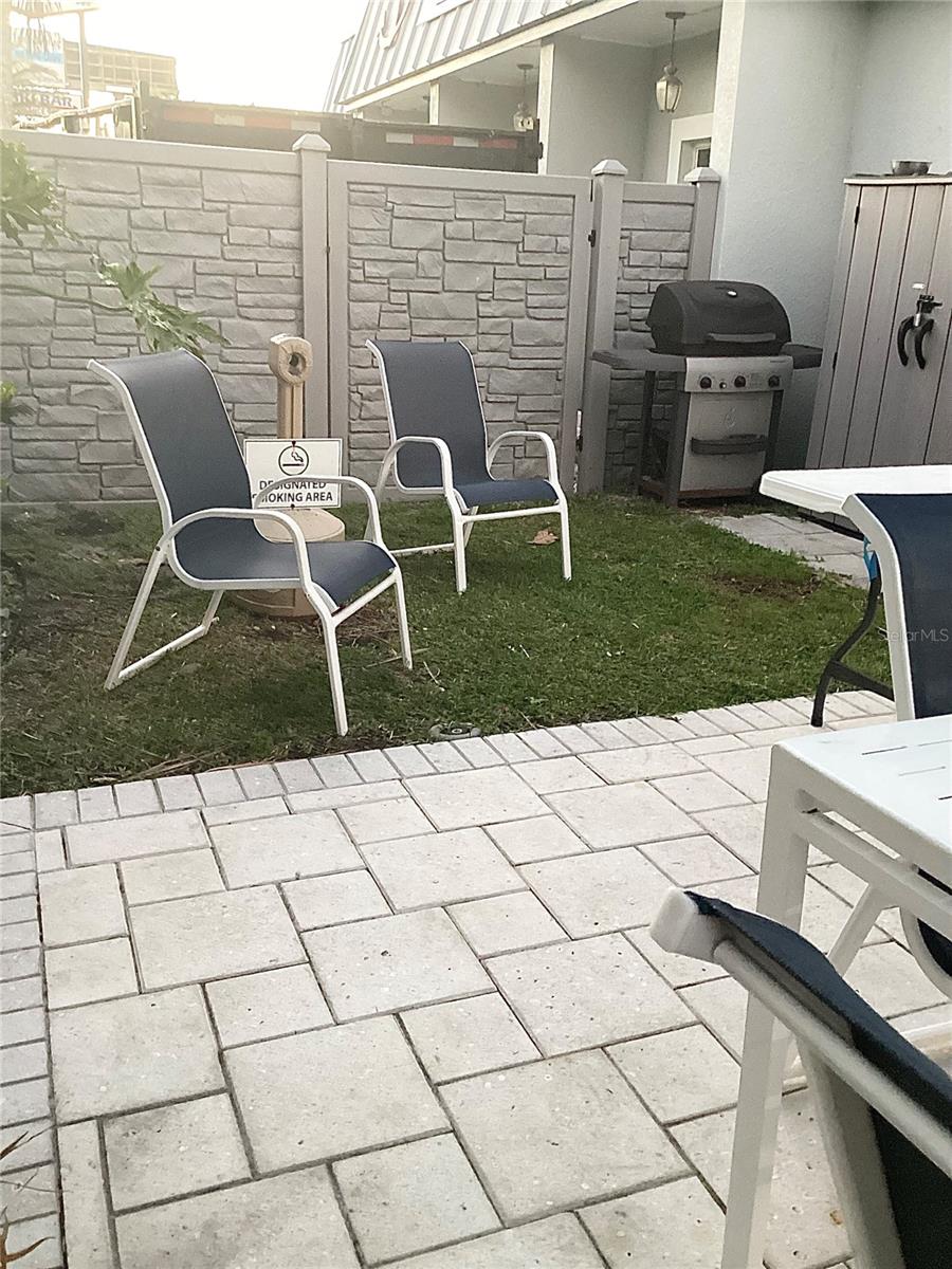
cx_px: 476
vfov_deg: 58.4
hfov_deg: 45.4
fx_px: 1137
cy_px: 634
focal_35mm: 31
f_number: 2.4
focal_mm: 3.3
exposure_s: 1/40
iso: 250
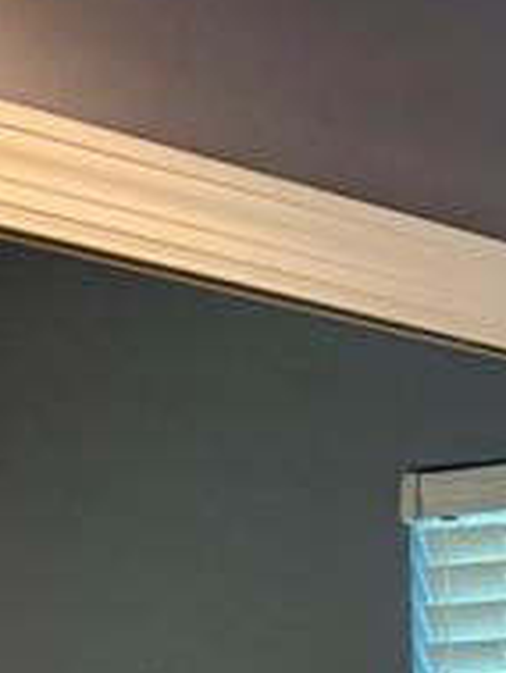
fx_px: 2959
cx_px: 944
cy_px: 1257
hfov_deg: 9.3
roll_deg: +0.6
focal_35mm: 152
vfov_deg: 11.9
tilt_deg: -4.8
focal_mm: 6.76
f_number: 1.78
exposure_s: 1/120
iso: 200
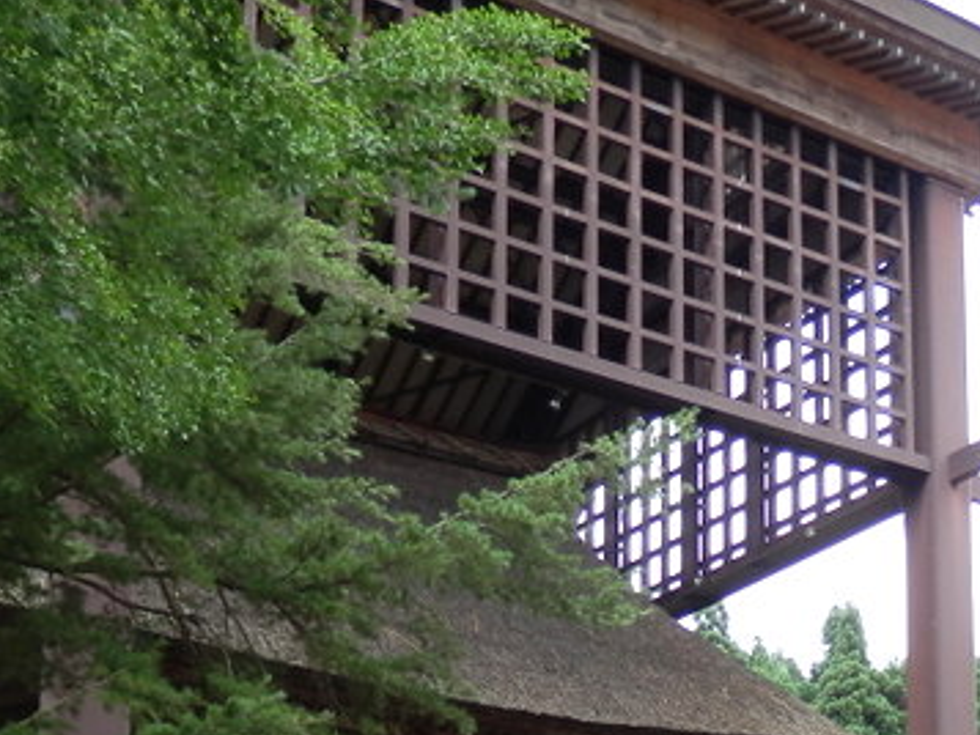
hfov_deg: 27.0
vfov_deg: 19.4
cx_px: 843
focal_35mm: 70
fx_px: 1982
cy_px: 957
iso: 80
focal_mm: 4.5
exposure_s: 1/200
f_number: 3
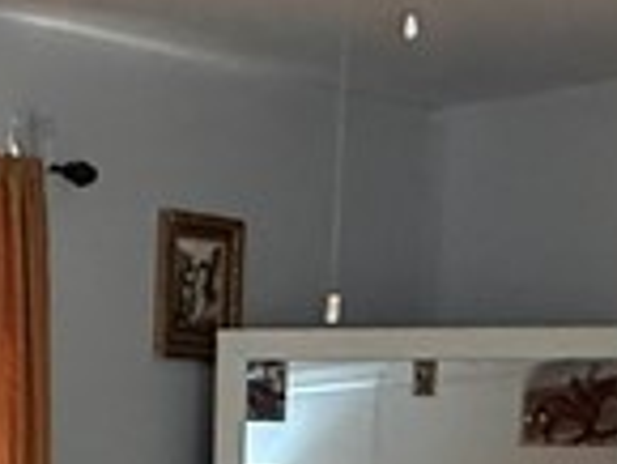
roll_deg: -0.3
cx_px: -136
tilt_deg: -8.5
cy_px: 702
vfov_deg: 14.0
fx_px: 1766
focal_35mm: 99
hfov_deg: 18.7
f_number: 2.2
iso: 1000
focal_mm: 2.22
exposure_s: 1/60
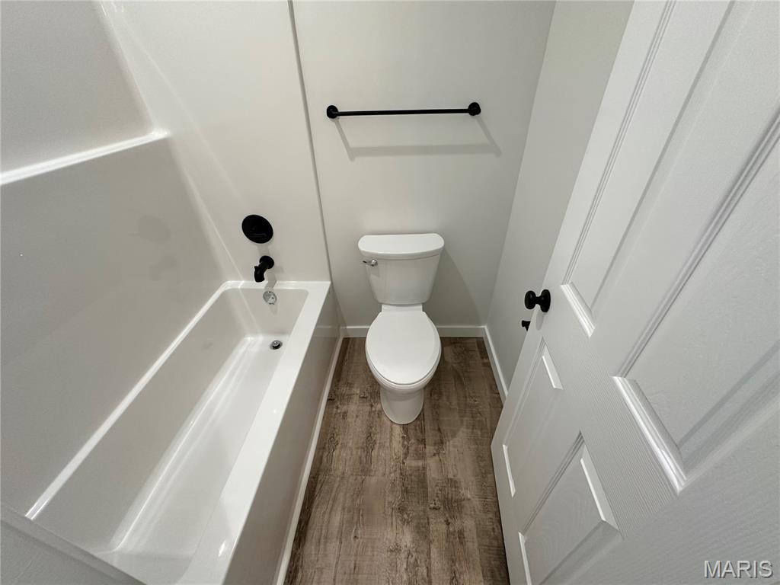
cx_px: 390
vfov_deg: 85.7
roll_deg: +0.5
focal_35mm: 14
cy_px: 292
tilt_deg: -35.9
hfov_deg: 102.1
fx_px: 315
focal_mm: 2.22
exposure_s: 1/120
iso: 250
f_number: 2.2
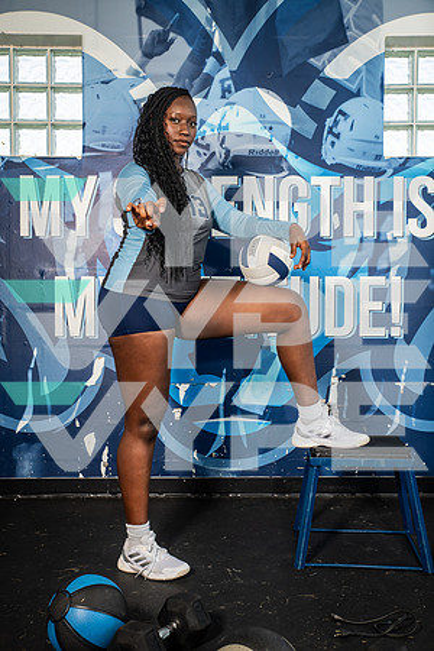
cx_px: 217
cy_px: 326
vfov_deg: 46.4
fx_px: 759
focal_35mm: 42
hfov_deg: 31.9
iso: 250
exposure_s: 1/250
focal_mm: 42
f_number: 7.1
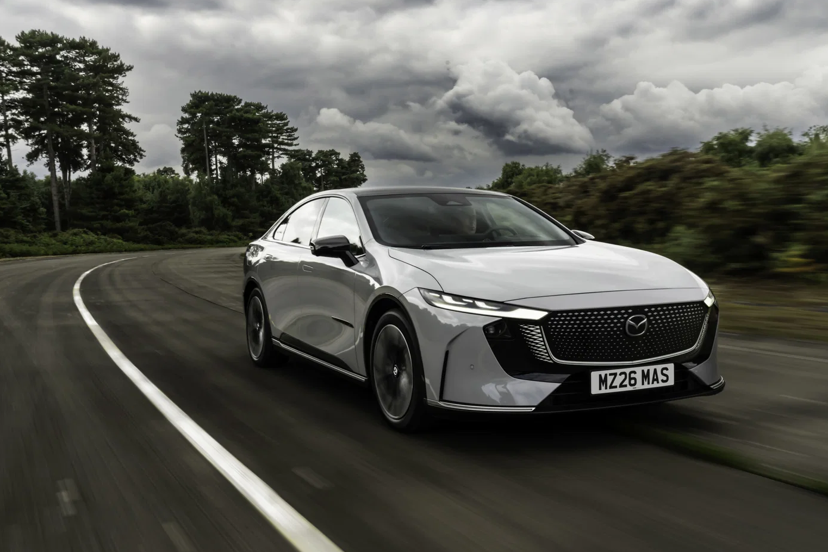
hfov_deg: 50.7
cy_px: 266
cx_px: 420
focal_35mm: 38
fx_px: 874
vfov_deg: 35.0
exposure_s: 1/25
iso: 50
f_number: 20
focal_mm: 33
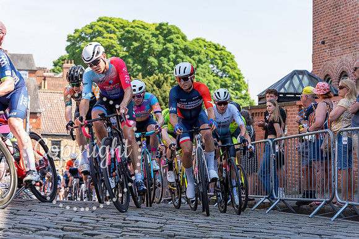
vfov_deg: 18.2
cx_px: 180
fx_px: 748
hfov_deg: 27.0
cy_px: 120
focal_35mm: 75
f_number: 4
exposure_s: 1/800
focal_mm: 75
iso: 160
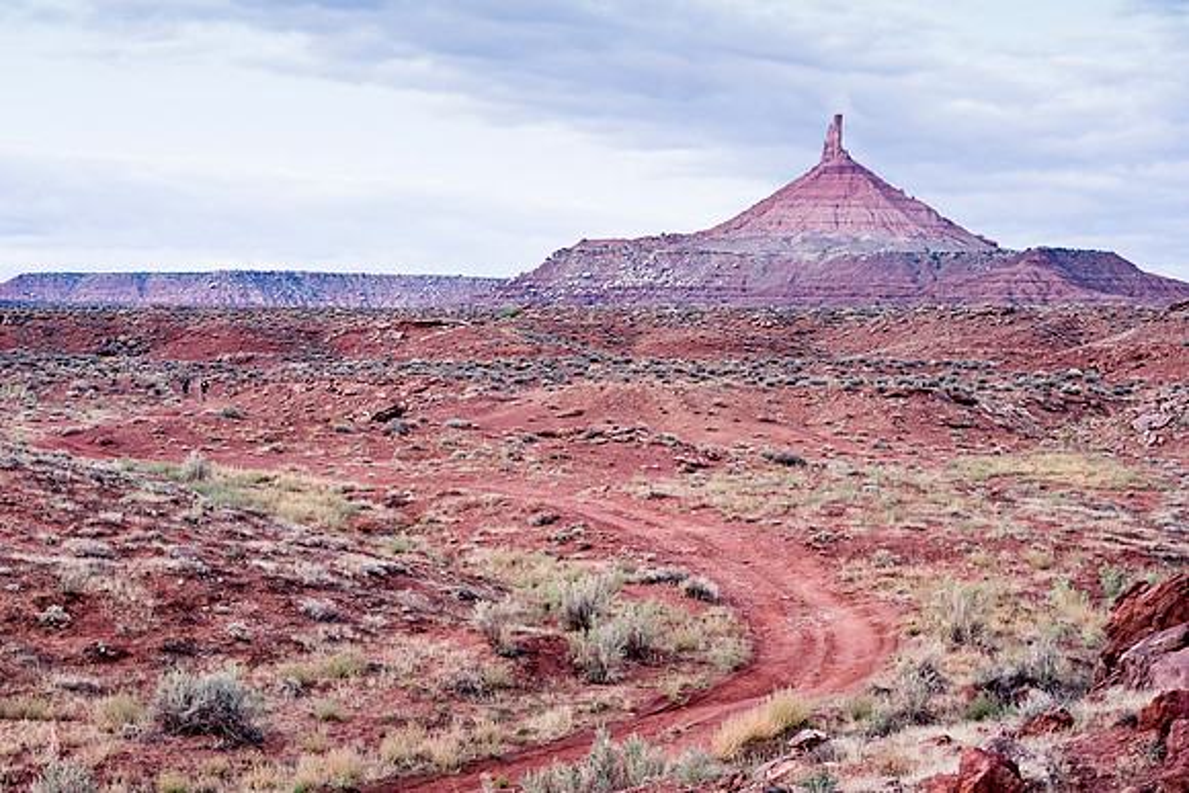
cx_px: 594
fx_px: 2312
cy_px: 396
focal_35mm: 70
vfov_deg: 19.5
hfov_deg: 28.8
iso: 5000
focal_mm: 70
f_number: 4.5
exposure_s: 1/40
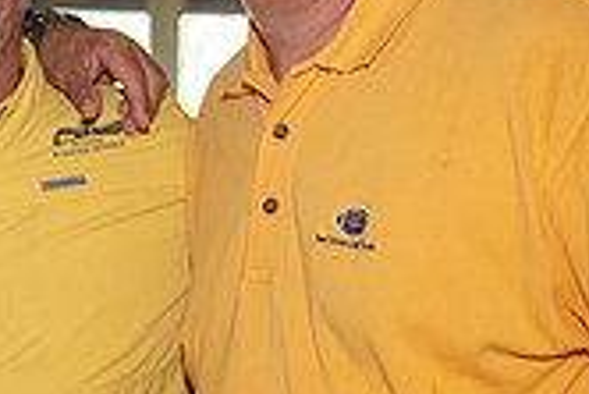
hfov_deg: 18.4
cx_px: 0
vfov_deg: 12.7
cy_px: 238
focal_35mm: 108
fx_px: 1769
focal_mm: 31
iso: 100
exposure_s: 1/100
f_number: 3.2
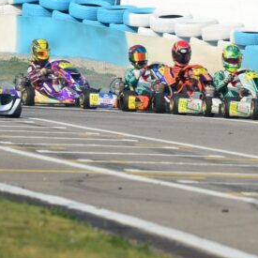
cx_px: 117
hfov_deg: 1.8
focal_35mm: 949
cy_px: -32
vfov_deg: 1.8
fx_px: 8002
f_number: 8
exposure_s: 1/500
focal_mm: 300
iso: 200
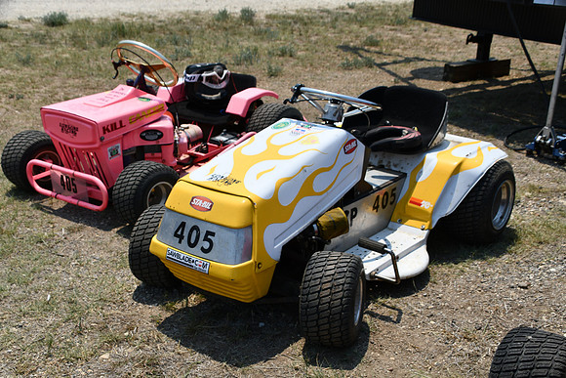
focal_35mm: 48
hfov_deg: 41.1
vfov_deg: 28.1
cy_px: 189
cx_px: 283
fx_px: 755
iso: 100
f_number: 10
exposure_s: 1/400
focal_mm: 32
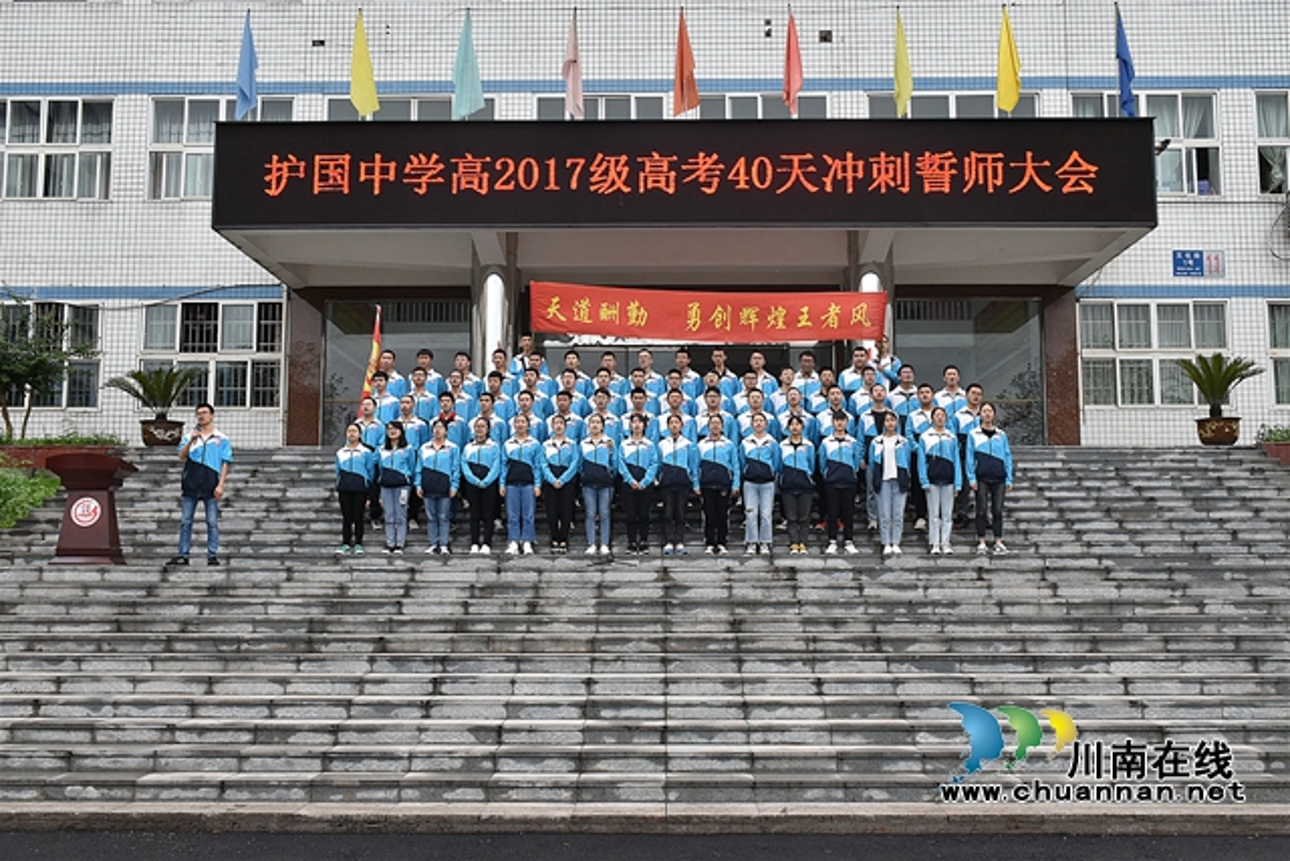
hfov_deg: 55.1
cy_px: 430
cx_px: 645
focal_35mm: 34
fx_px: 1236
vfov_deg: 38.4
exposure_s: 1/160
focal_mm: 23
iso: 500
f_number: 9
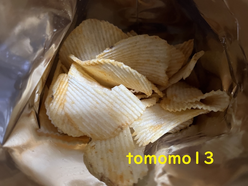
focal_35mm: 26
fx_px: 186
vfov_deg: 53.1
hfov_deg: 67.3
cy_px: 93
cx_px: 124
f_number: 1.6
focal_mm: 5.1
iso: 640
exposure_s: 1/33
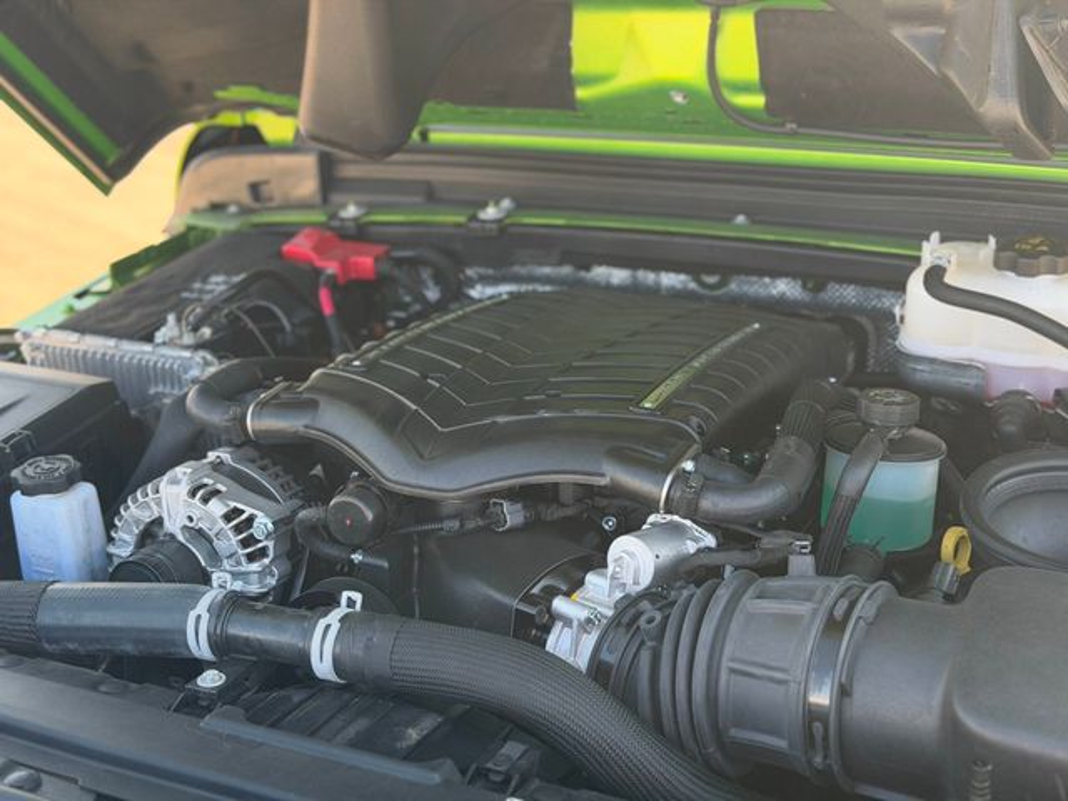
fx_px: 1481
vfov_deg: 30.3
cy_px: 400
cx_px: 534
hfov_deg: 39.7
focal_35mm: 48
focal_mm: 6.76
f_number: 1.78
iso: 80
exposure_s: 1/285
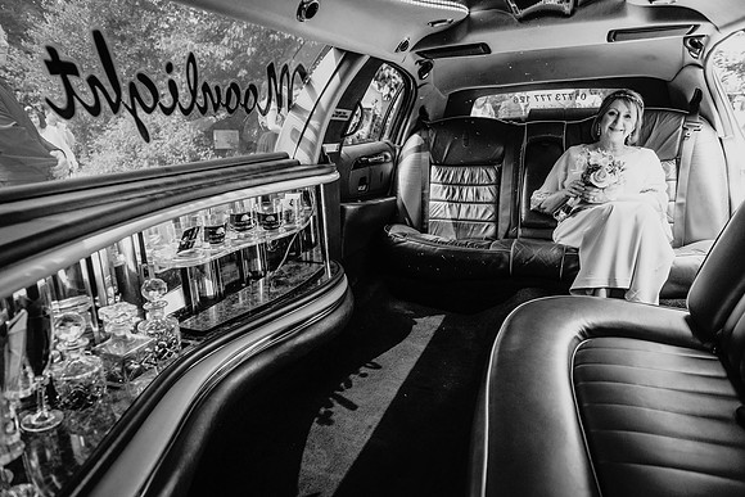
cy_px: 248
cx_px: 372
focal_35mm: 24
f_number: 4
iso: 1800
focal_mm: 24
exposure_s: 1/200
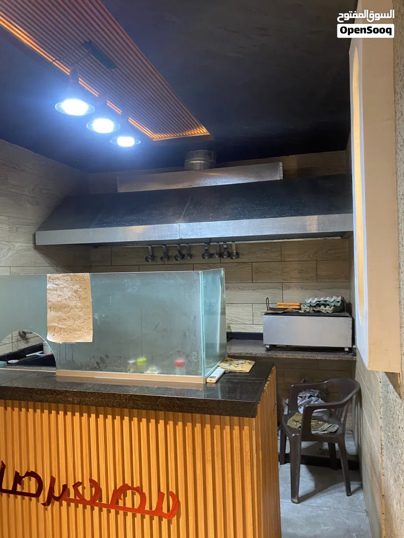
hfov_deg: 53.1
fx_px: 405
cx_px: 202
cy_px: 269
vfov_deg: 67.3
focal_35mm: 26
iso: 200
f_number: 1.8
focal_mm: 4.25
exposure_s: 1/50
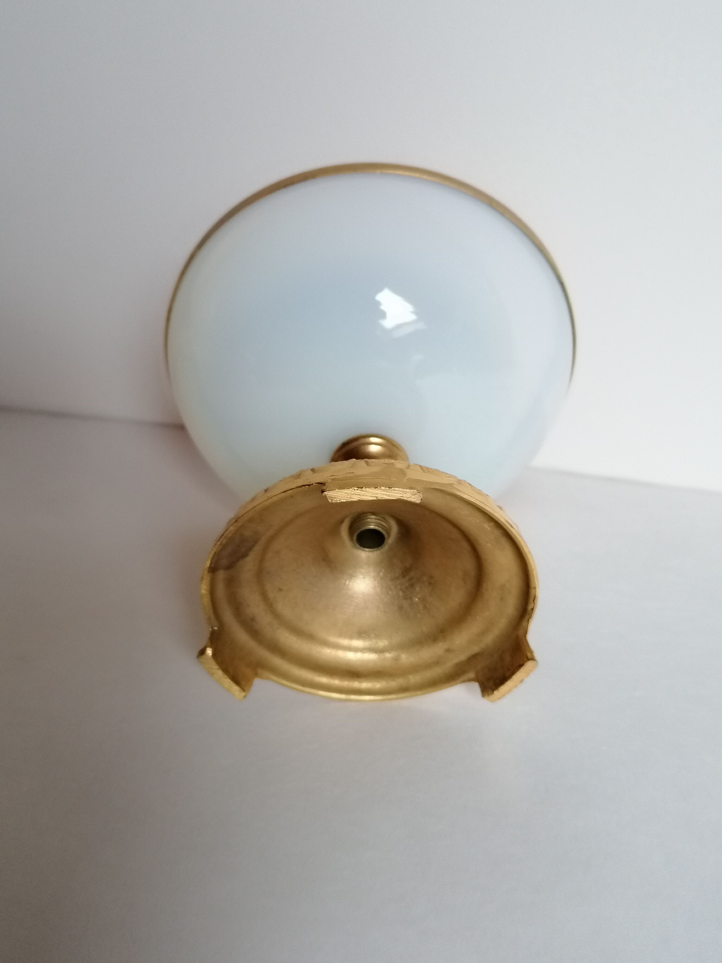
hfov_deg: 44.2
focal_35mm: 32
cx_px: 361
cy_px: 482
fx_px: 890
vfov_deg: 56.8
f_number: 1.8
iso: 500
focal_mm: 4.75
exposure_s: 1/20
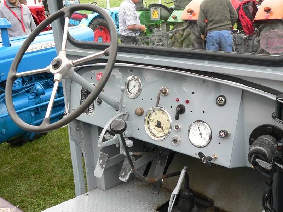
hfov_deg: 42.9
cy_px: 106
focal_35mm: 44
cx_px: 142
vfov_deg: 32.9
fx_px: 360
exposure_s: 1/125
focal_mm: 7.3
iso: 80
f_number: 3.3
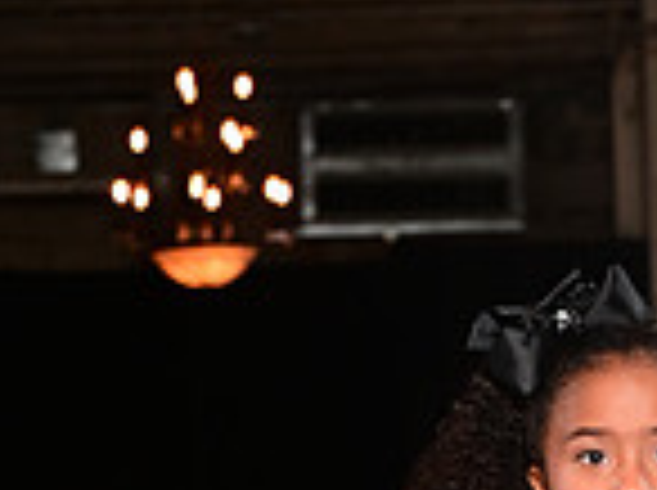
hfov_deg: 5.6
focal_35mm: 352
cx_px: 531
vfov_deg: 4.1
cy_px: 1286
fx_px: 6670
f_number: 6.3
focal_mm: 92
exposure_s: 1/125
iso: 1000
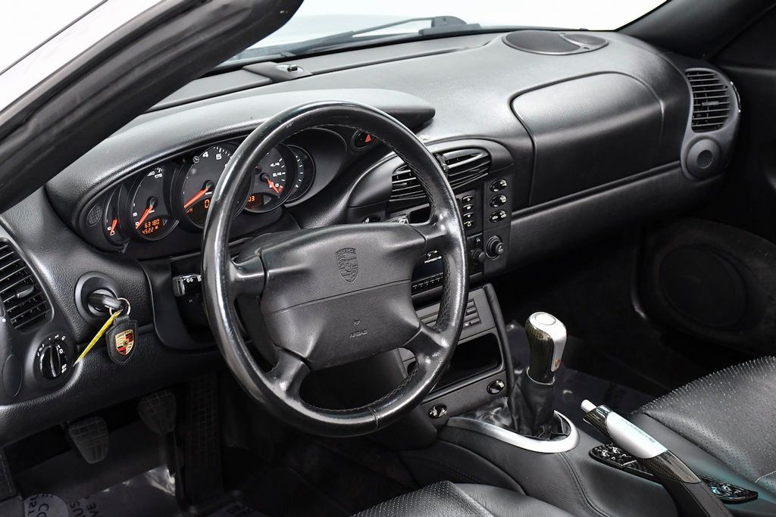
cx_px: 388
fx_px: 1552
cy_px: 258
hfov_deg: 28.1
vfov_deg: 18.9
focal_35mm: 72
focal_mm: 48
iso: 2500
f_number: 6.3
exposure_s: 1/125
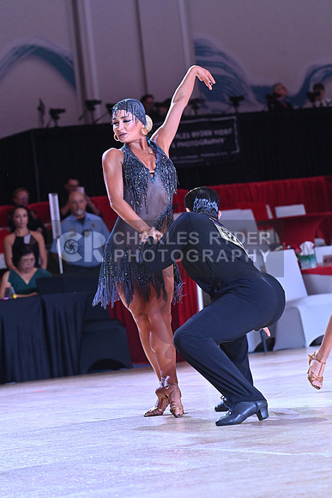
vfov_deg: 13.2
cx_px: 166
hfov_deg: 8.9
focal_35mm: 155
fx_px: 2143
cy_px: 249
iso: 4000
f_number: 5.6
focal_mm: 155
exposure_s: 1/400
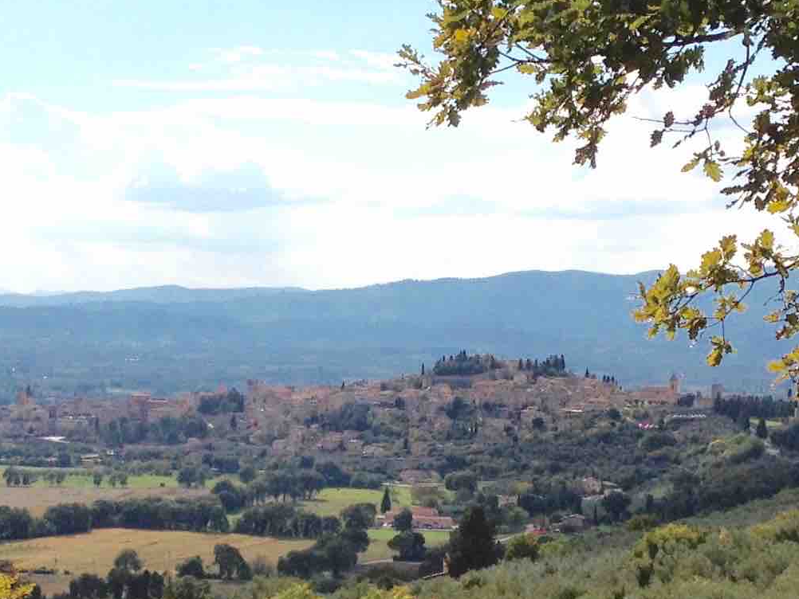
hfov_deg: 17.3
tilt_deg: -3.3
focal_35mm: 114
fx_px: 2632
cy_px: 424
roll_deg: -1.2
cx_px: 431
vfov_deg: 13.0
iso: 50
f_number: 2.4
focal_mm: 4.28
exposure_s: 1/3460
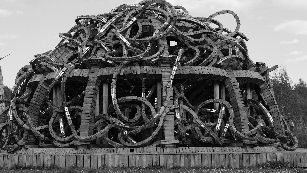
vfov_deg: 15.3
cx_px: 153
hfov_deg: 26.9
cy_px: 71
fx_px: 643
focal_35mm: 79
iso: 320
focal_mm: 50
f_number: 2.8
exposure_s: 1/2500
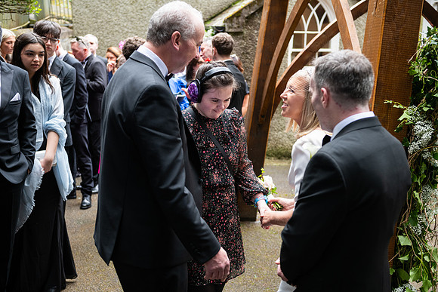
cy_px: 146
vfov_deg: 30.5
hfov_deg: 44.5
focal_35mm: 44
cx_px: 219
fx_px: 535
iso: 400
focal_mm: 44
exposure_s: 1/160
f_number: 3.5
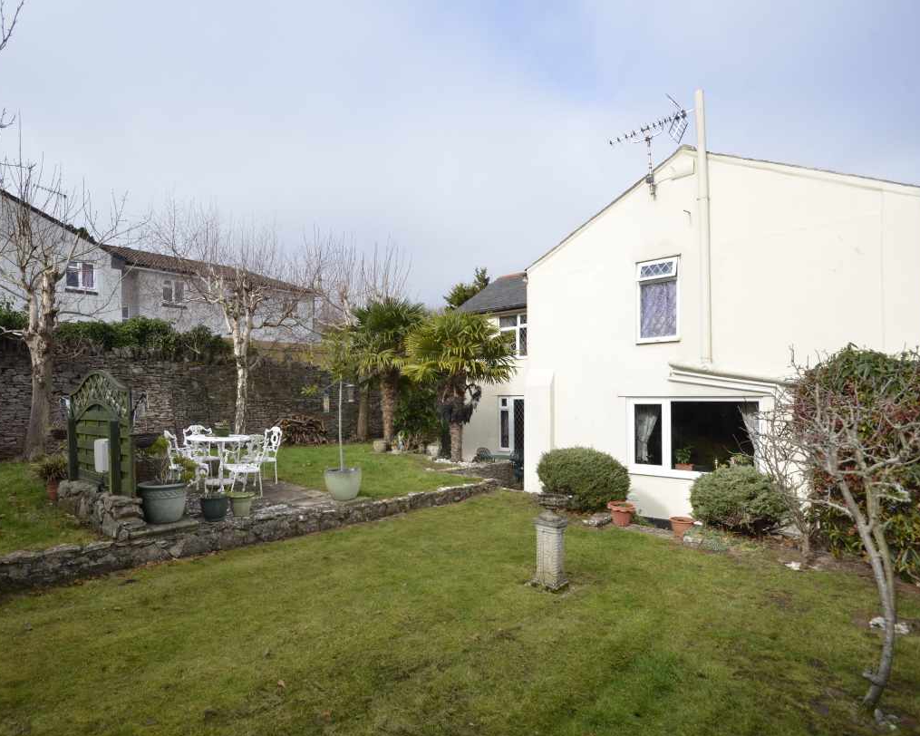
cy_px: 389
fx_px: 490
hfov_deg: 85.1
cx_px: 359
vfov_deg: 73.7
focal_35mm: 18
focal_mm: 10
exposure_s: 1/250
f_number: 8
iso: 180
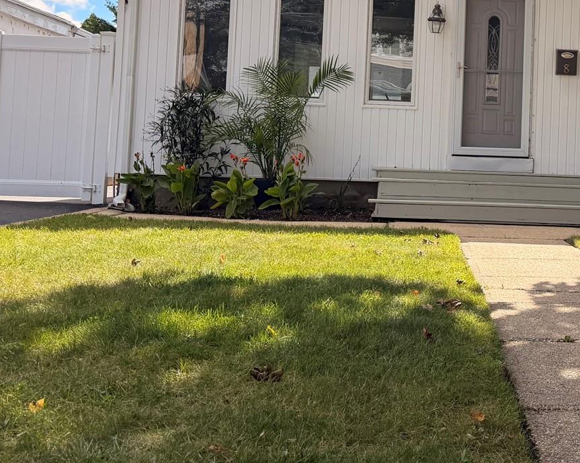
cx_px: 485
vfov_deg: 26.7
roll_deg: -1.9
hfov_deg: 32.4
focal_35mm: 56
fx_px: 961
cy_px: 107
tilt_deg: +1.6
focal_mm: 6.76
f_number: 1.78
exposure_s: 1/3279
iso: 100
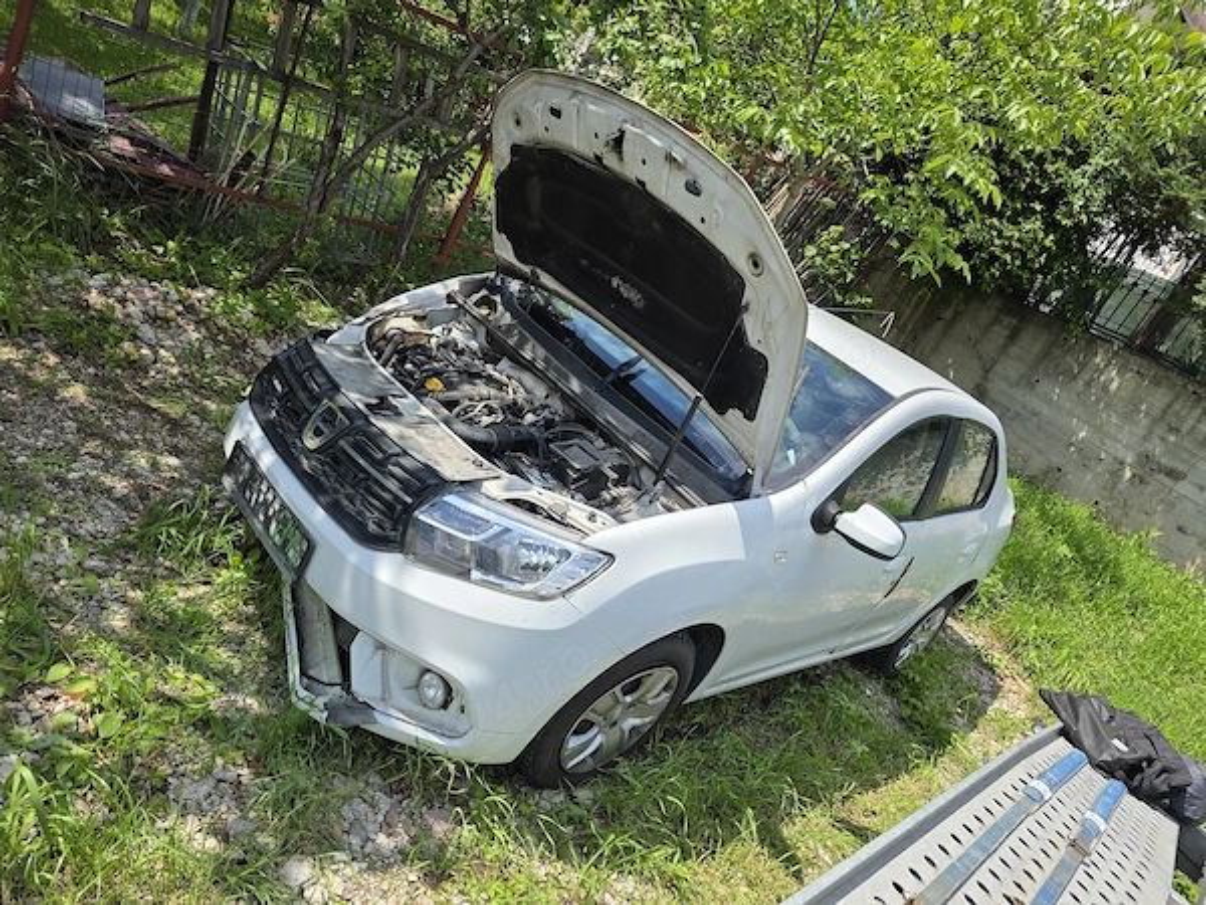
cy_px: 452
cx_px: 603
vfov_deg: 58.9
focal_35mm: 23
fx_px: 801
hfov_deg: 73.9
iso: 80
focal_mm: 6.3
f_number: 1.7
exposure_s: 1/4434
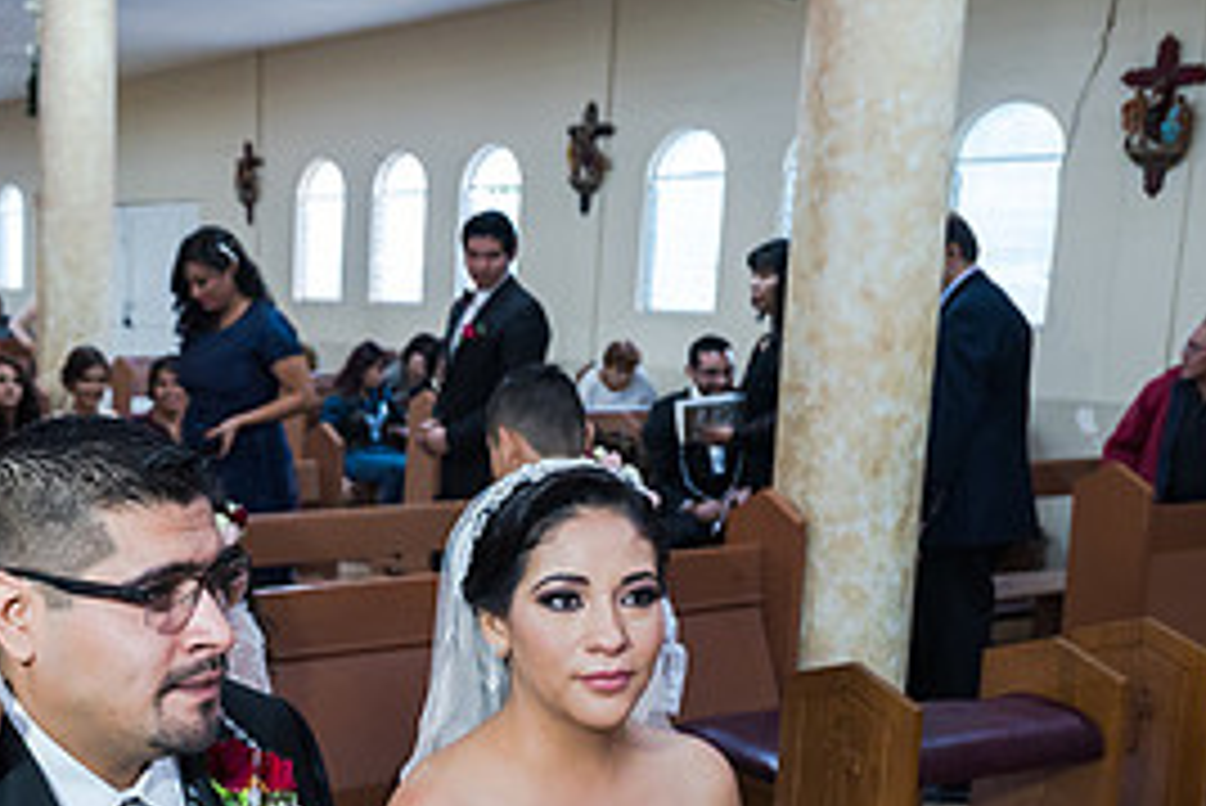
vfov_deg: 25.8
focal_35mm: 52
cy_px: 574
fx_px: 1743
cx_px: 153
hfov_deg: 36.2
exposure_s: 1/80
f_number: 2.8
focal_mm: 24
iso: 1600
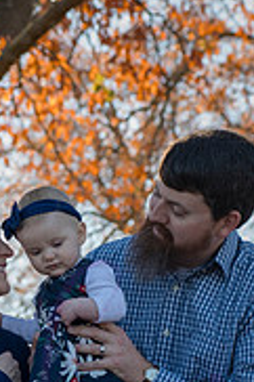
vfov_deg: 10.4
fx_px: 2099
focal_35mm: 198
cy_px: 292
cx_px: -2
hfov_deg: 6.9
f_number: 6.3
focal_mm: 80
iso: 400
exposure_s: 1/320
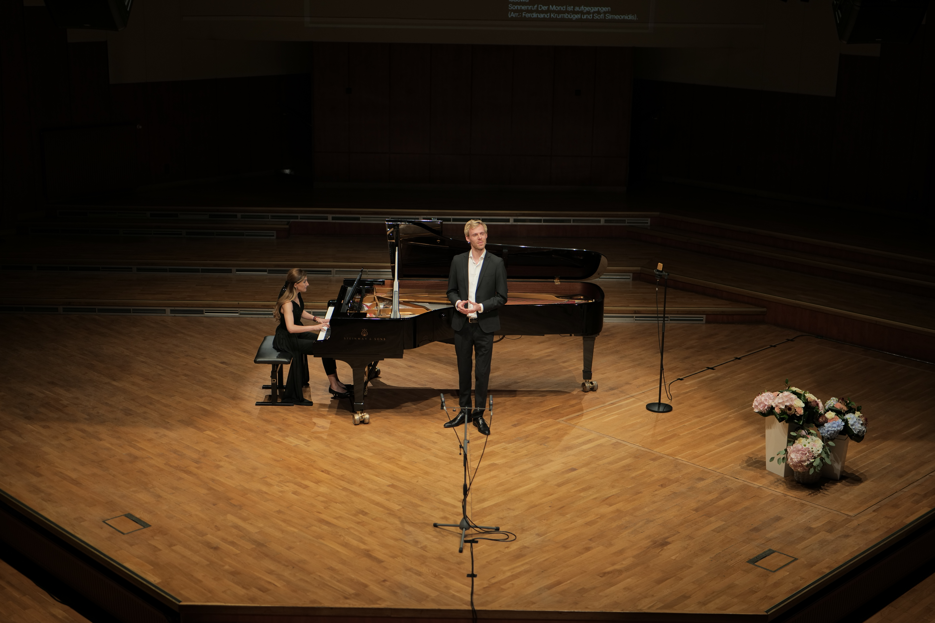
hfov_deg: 39.6
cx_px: 468
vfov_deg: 27.0
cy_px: 312
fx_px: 1299
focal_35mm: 50
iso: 100
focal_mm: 50
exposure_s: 1/100
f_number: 1.8
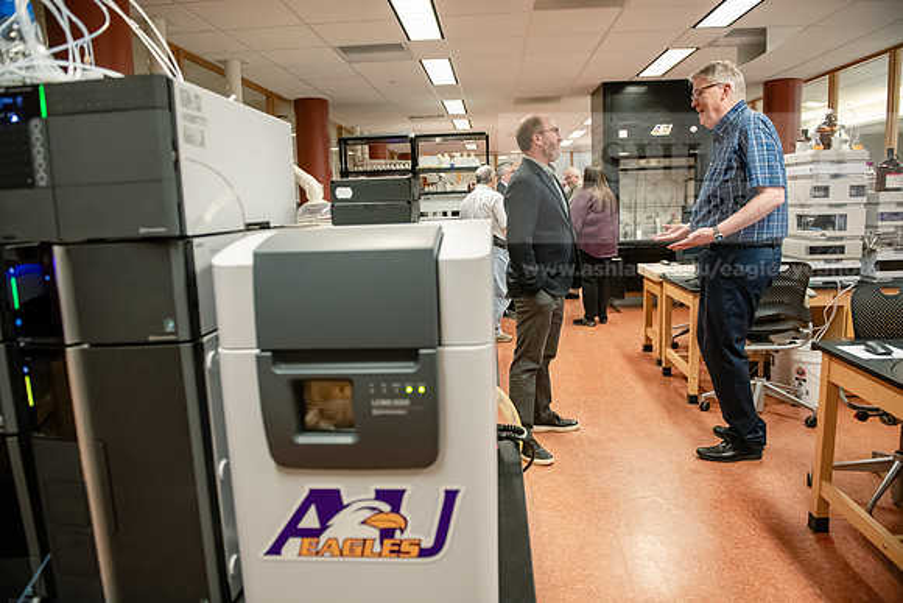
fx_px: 602
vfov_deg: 53.2
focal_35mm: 24
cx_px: 452
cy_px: 302
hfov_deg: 73.7
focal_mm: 24
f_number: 3.5
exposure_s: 1/200
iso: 4000
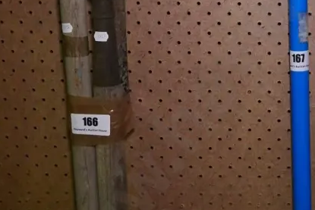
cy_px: 2
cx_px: 282
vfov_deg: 17.3
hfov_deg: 25.5
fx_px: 674
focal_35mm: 77
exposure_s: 1/320
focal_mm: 15
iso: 3200
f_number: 4.5
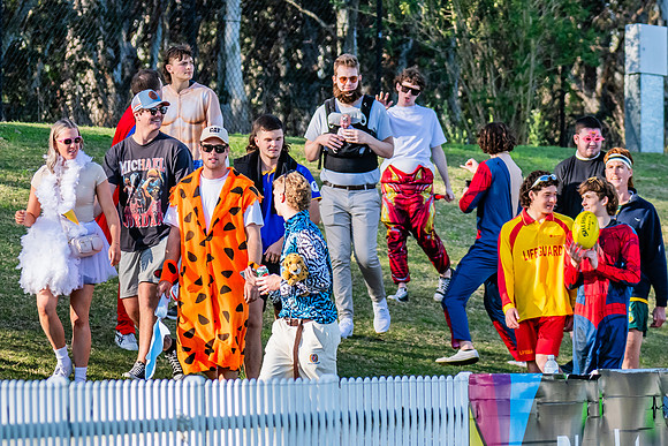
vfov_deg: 3.8
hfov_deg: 5.7
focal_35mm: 360
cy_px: 173
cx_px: 126
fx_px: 6684
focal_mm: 170
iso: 800
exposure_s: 1/1600
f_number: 5.6
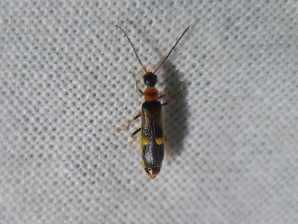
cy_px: 112
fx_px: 224
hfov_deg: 67.3
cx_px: 149
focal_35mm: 26
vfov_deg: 53.1
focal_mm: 5.4
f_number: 1.8
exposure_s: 1/10000
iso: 50
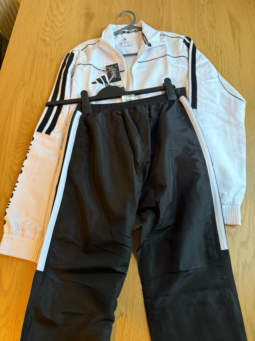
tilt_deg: -67.3
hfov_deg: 56.8
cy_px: 170
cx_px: 128
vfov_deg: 71.6
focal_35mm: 24
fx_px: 236
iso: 500
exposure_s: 1/60
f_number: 1.78
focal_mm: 6.76
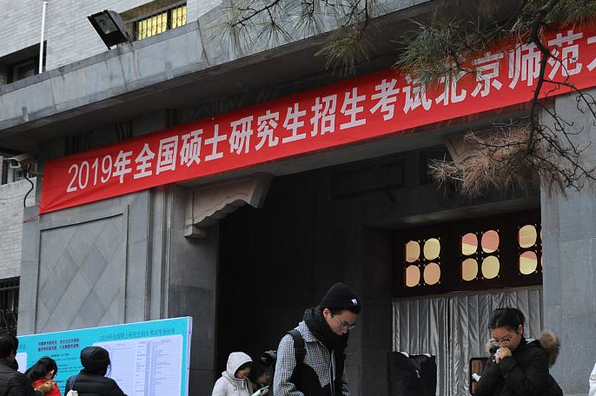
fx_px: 1042
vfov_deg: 21.5
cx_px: 464
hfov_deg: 31.2
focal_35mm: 63
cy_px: 260
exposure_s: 1/80
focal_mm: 36
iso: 2000
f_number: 2.8
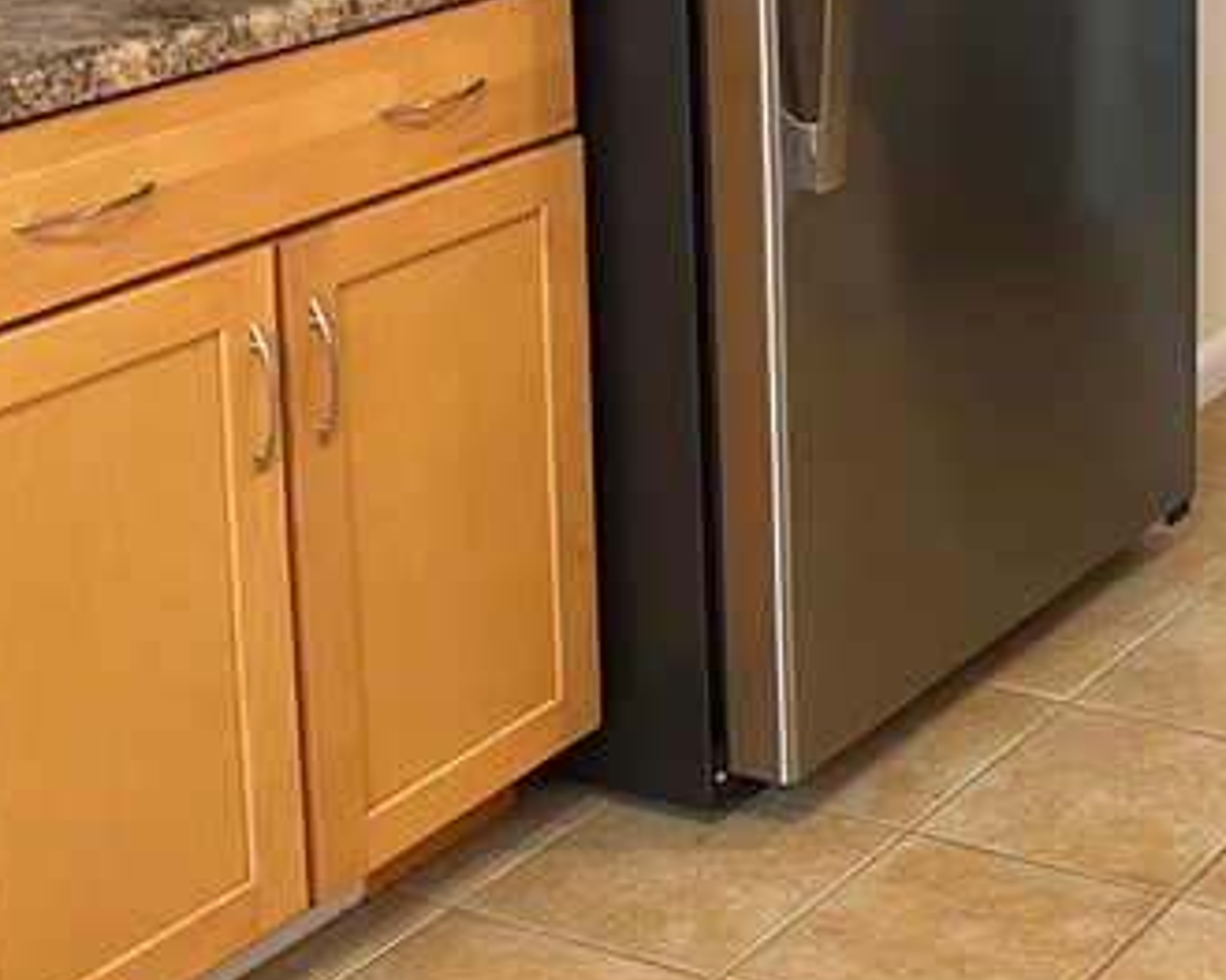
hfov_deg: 22.2
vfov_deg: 18.8
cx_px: 1502
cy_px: -45
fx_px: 2866
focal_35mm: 79
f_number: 1.8
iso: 125
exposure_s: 1/60
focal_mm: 4.25
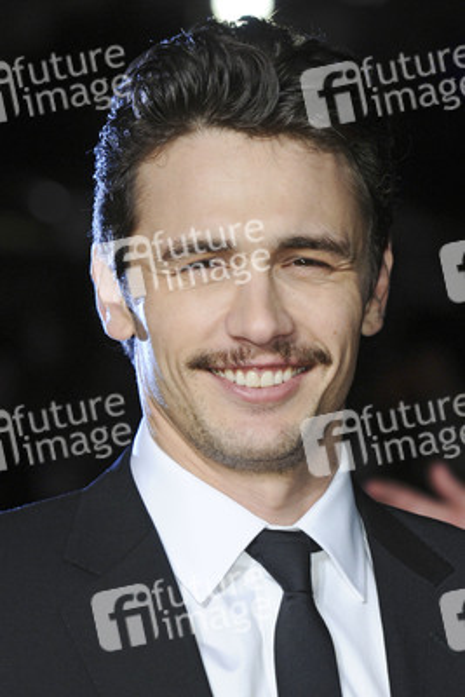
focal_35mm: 180
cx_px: 232
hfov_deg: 7.6
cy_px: 348
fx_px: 3484
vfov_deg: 11.4
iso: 400
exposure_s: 1/160
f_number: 5
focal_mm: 120
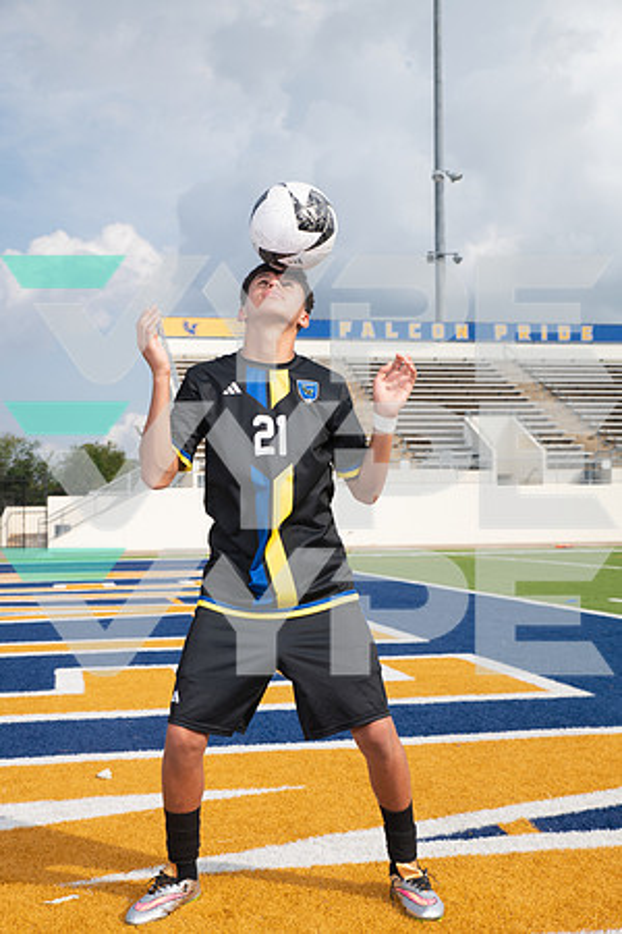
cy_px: 467
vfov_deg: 41.1
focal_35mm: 48
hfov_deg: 28.1
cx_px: 311
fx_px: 1244
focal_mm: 48
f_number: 7.1
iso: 100
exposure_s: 1/400
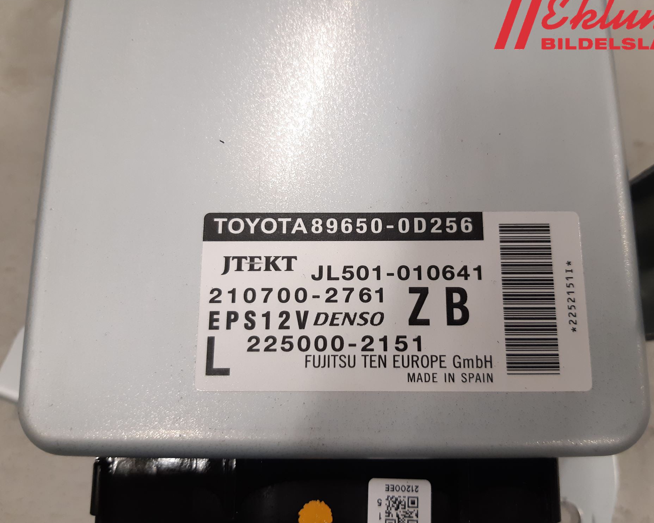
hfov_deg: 62.1
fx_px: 542
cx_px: 350
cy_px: 260
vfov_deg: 51.5
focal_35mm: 28
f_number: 1.7
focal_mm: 3.93
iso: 125
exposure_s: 1/50
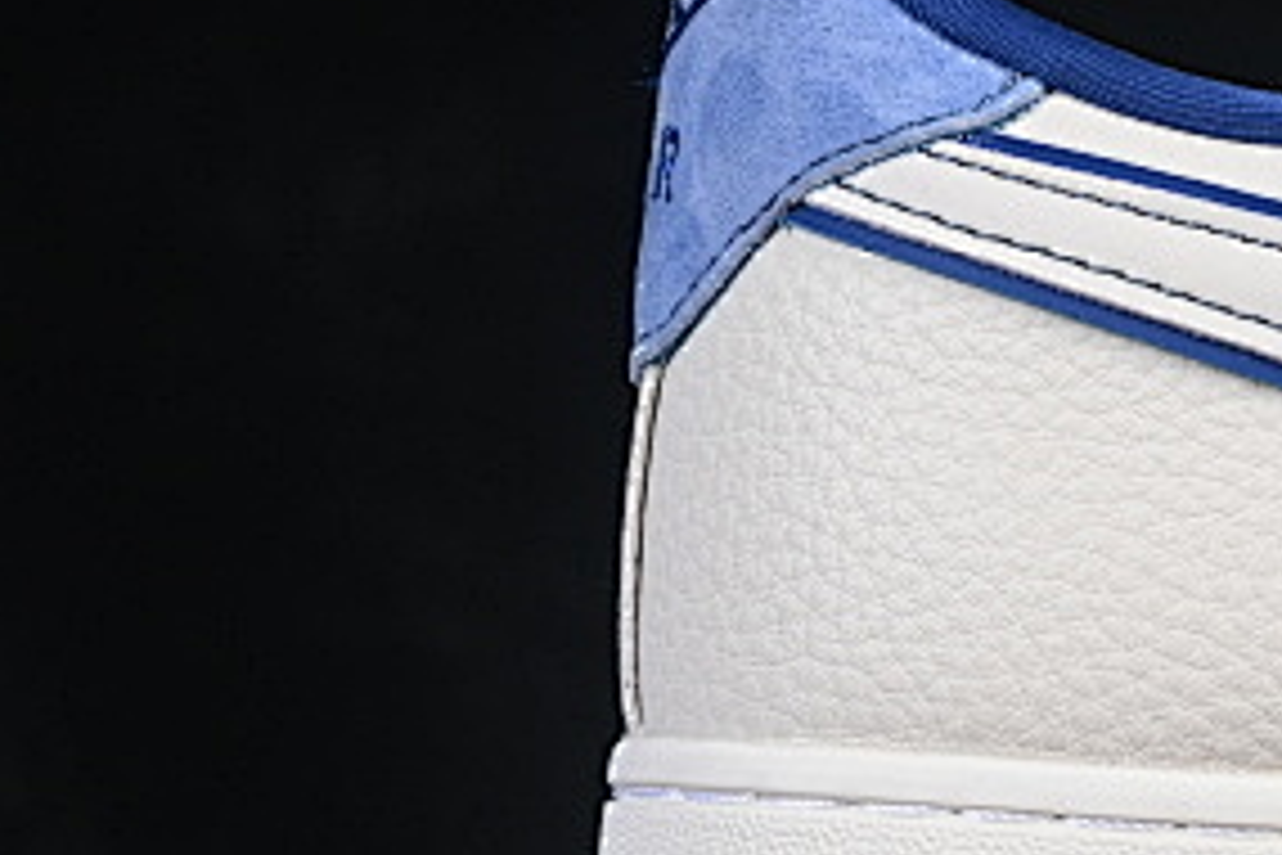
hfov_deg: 7.1
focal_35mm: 284
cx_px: 2281
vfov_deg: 4.8
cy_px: 252
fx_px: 10113
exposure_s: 1/80
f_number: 8
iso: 160
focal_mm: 50
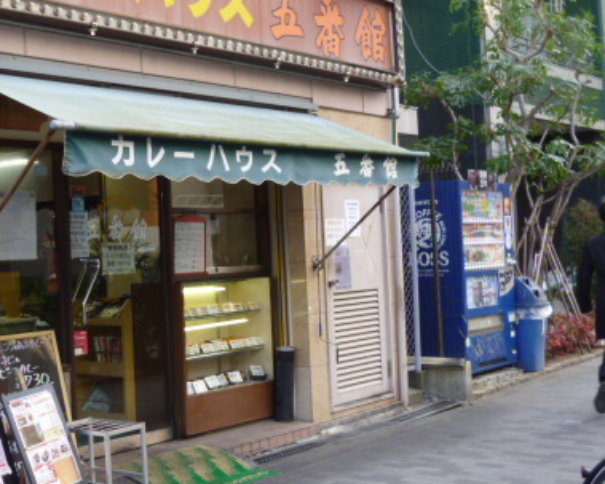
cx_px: 201
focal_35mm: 56
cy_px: 211
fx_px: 1002
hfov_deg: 33.3
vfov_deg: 27.1
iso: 100
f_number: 2.9
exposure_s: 1/60
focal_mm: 6
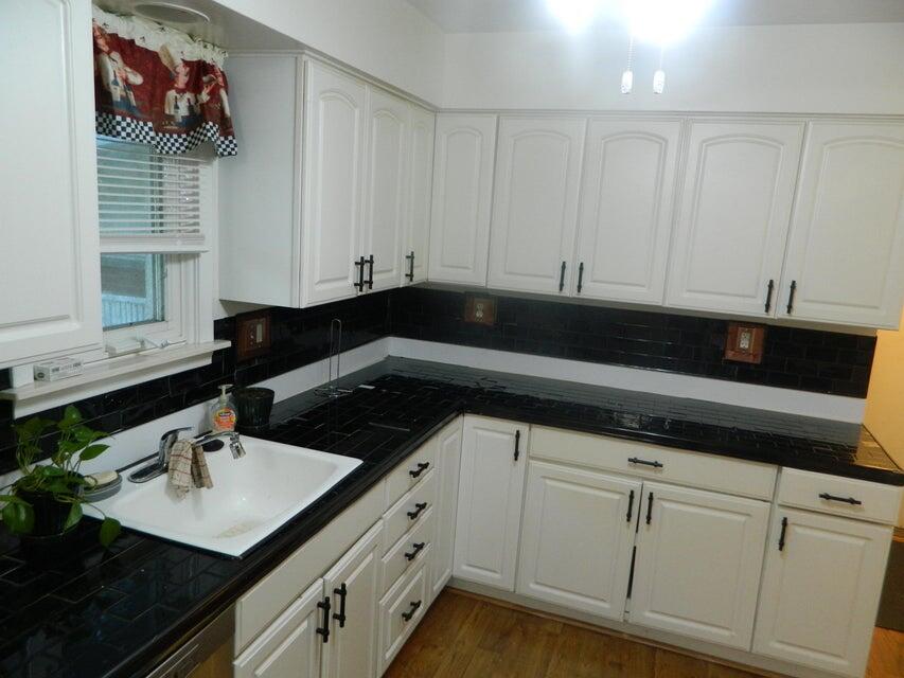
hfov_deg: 69.4
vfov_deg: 54.9
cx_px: 452
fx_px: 653
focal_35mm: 25
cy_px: 339
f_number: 3.1
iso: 220
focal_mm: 4.5
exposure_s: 1/30
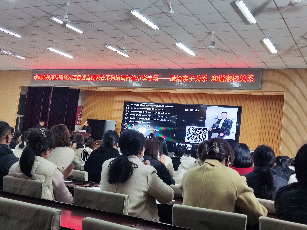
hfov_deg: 43.9
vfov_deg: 33.6
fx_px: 381
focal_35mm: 43
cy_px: 115
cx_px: 154
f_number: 1.79
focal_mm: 4.71
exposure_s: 1/50
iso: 78
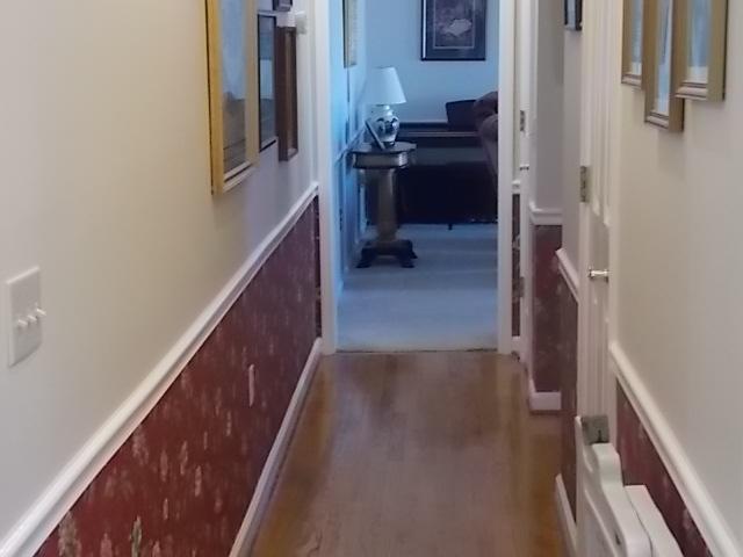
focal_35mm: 65
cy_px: 278
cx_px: 372
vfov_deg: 22.6
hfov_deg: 29.8
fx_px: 1395
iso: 400
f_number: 4.1
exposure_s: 1/8
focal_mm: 11.5
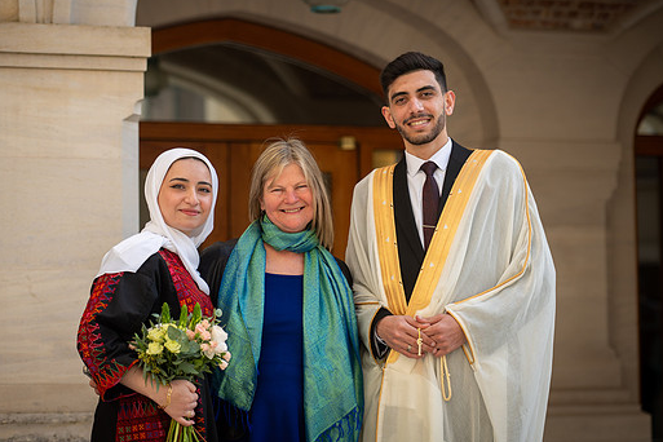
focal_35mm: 113
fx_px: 2081
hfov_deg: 18.1
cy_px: 201
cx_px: 309
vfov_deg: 12.1
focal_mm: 100
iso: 100
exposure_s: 1/1250
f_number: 2.8
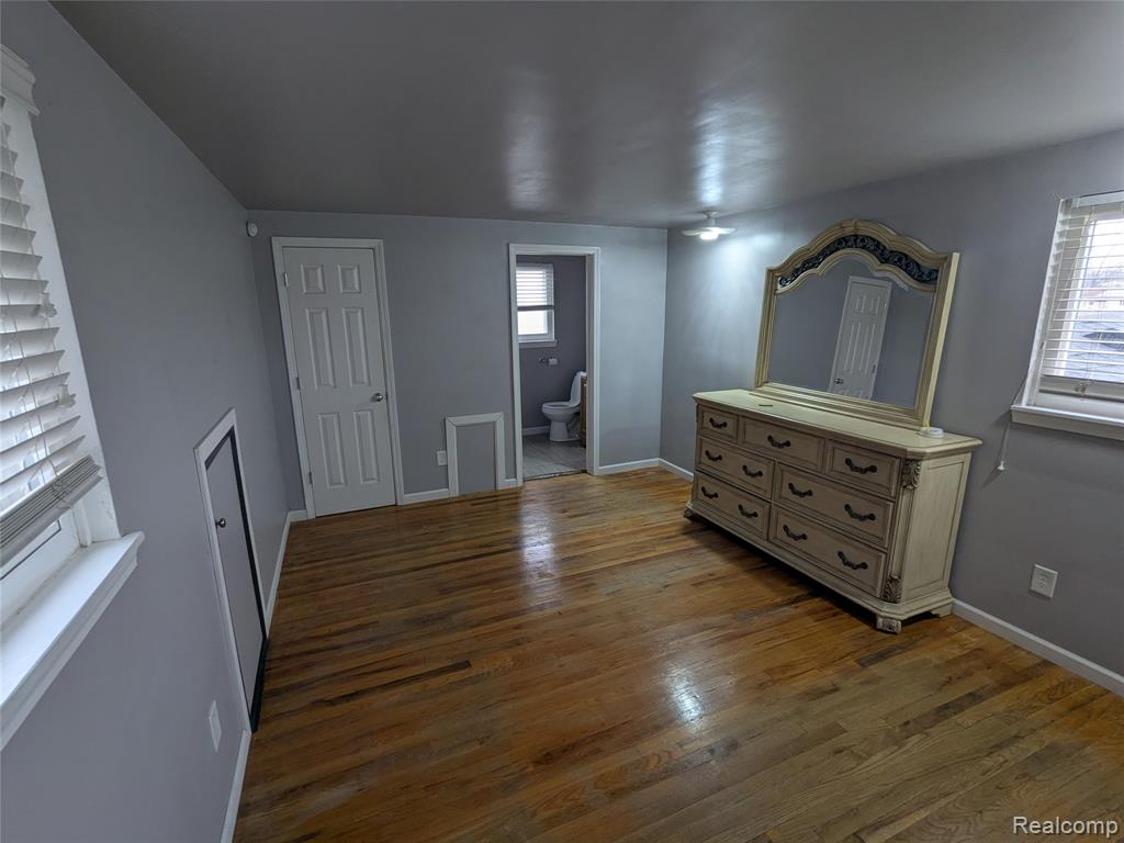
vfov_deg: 78.1
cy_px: 422
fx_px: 520
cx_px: 562
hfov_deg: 94.5
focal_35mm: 16
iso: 103
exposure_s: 1/40
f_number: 2.2
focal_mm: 2.35
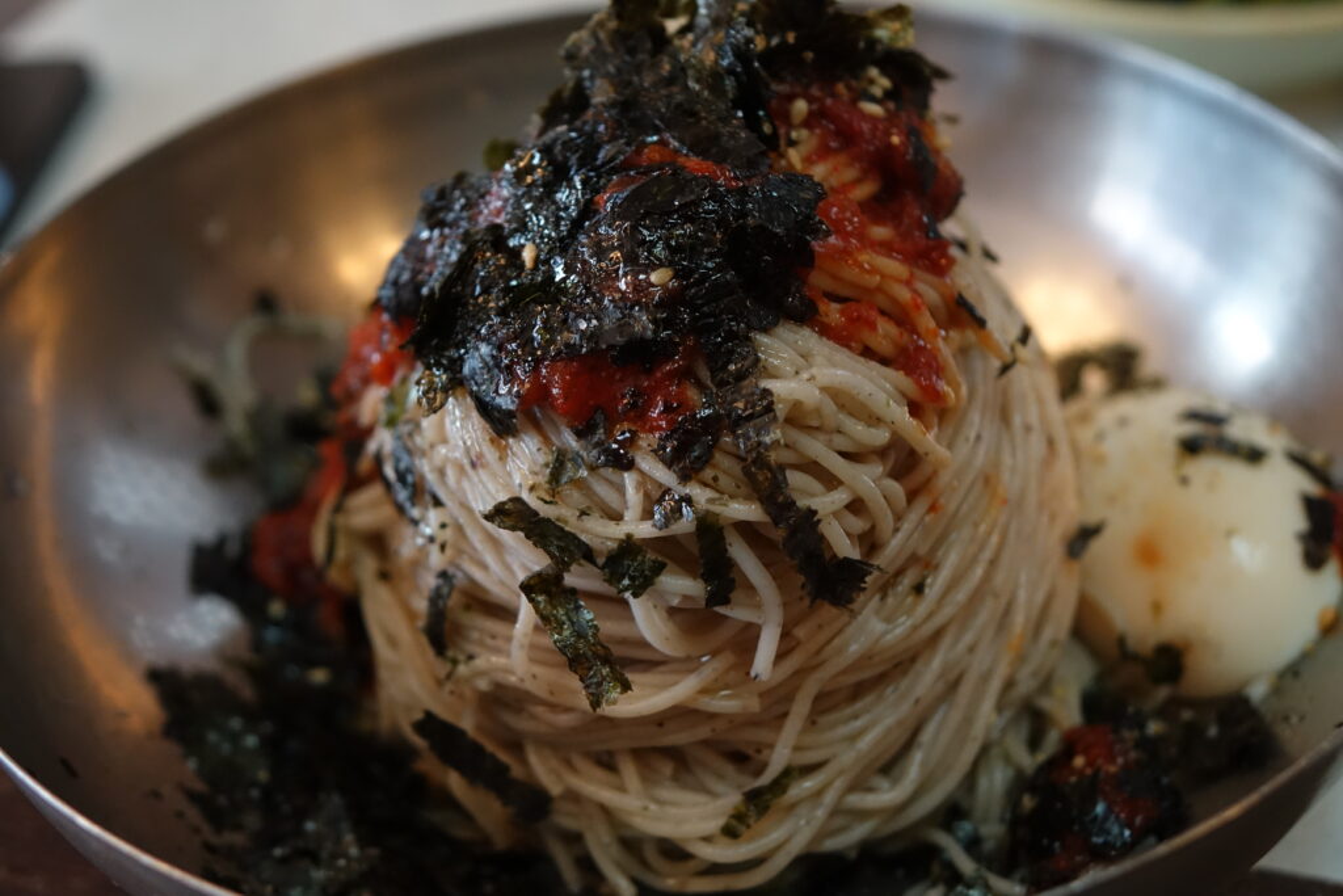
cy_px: 448
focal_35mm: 53
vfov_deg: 25.5
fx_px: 1977
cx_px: 672
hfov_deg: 37.5
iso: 1000
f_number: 2.8
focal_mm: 19.37
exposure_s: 1/80
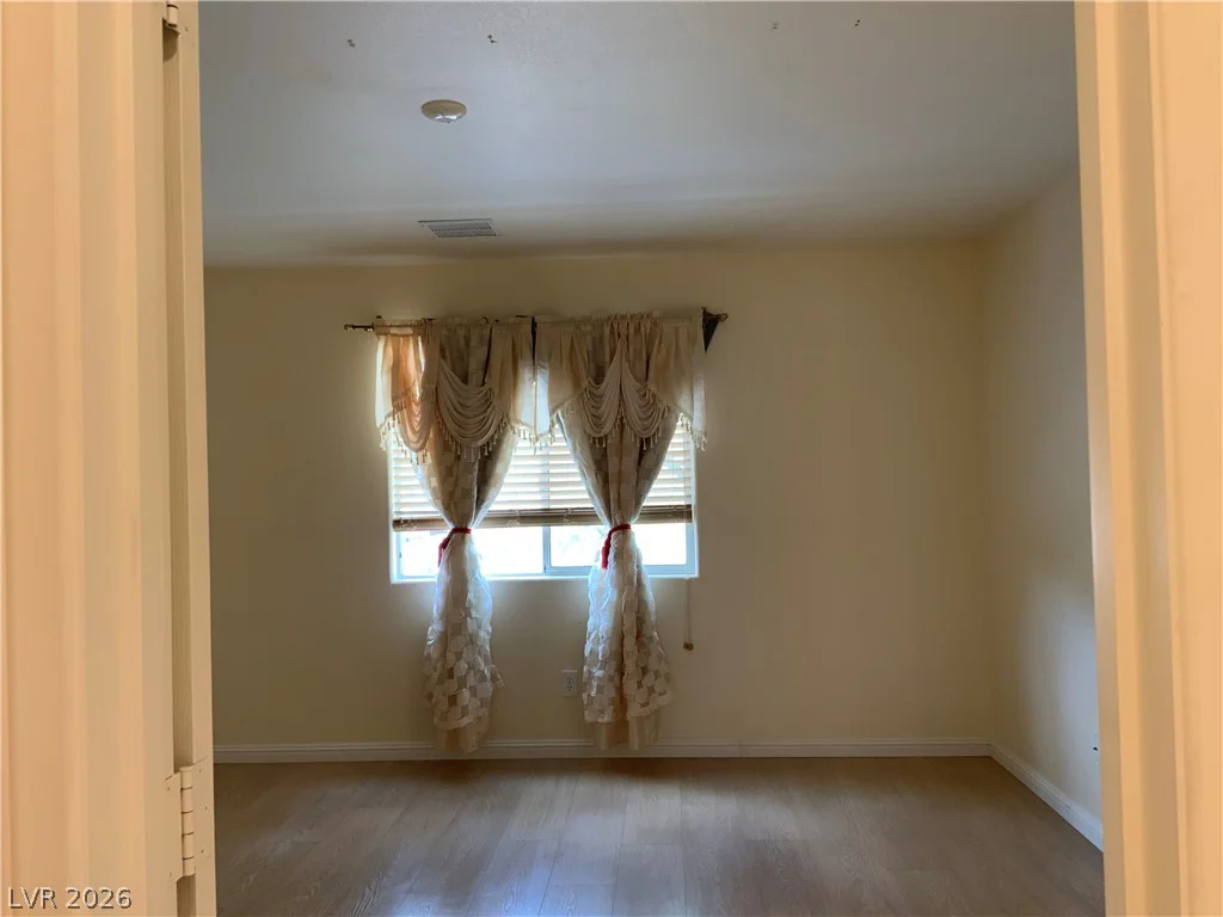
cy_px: 458
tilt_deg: +2.7
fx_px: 1025
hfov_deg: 61.7
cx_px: 612
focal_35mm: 29
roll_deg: +0.1
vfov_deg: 48.2
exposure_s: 1/60
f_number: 1.8
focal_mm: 3
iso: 80
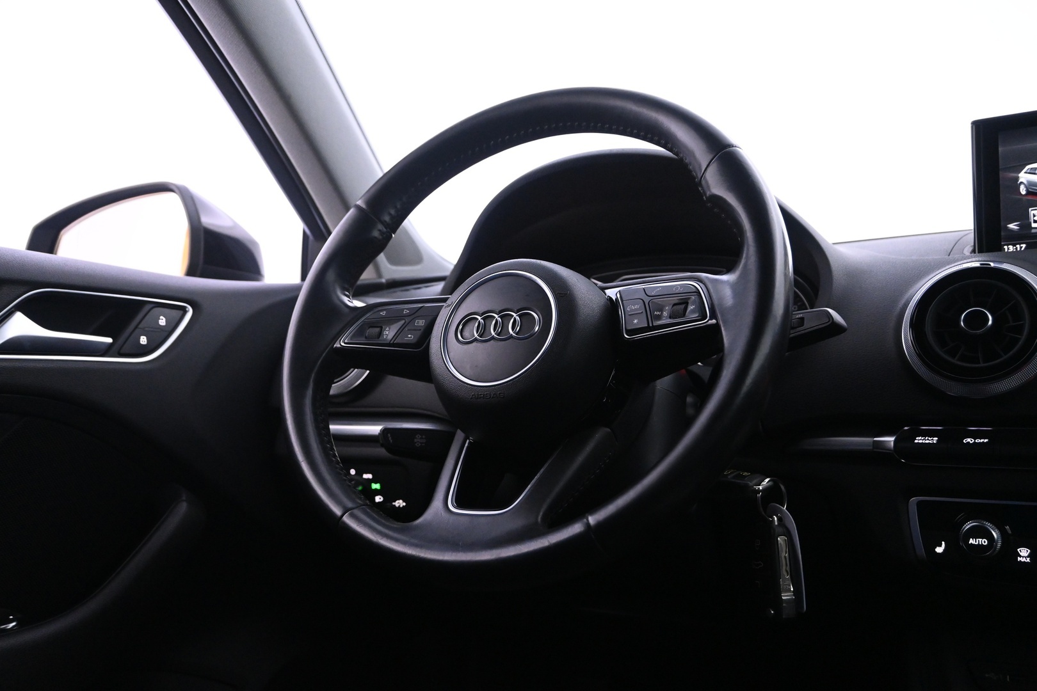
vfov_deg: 41.7
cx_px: 518
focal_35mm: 32
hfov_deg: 59.5
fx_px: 907
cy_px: 346
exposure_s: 1/25
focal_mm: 21
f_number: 4
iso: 3200
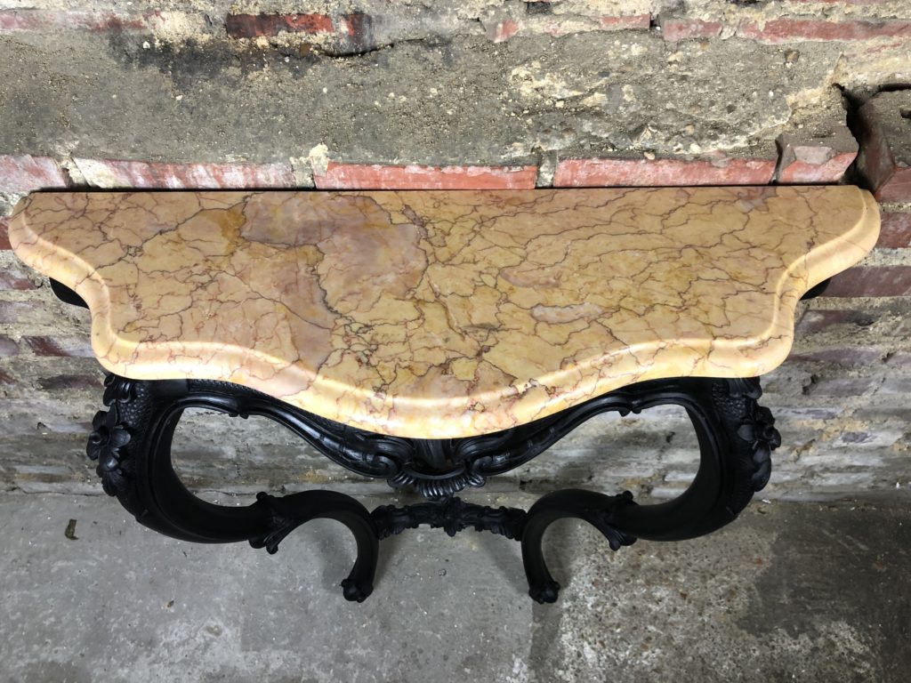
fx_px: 737
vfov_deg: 49.7
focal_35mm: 28
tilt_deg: -57.1
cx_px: 456
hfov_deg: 63.4
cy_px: 342
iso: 40
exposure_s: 1/17
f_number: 1.8
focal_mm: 4
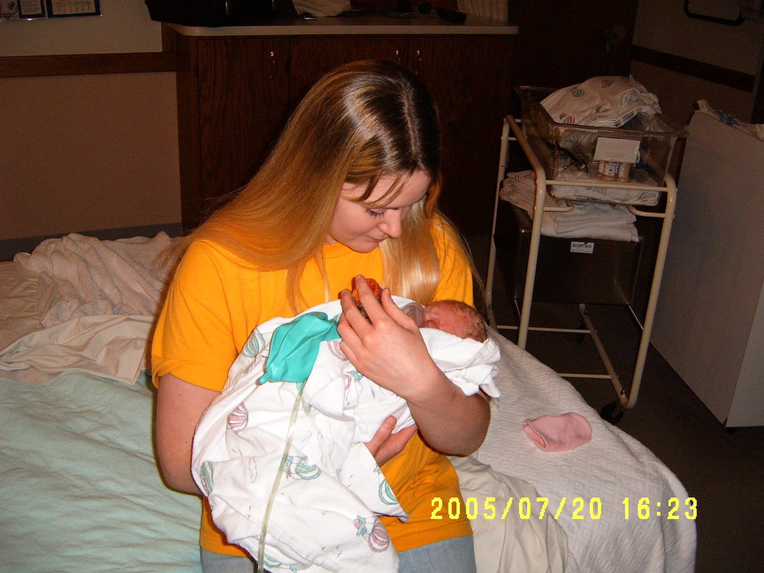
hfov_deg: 50.1
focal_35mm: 37
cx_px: 382
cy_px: 286
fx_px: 817
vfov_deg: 38.7
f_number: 2.9
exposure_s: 1/30
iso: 141
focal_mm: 6.2
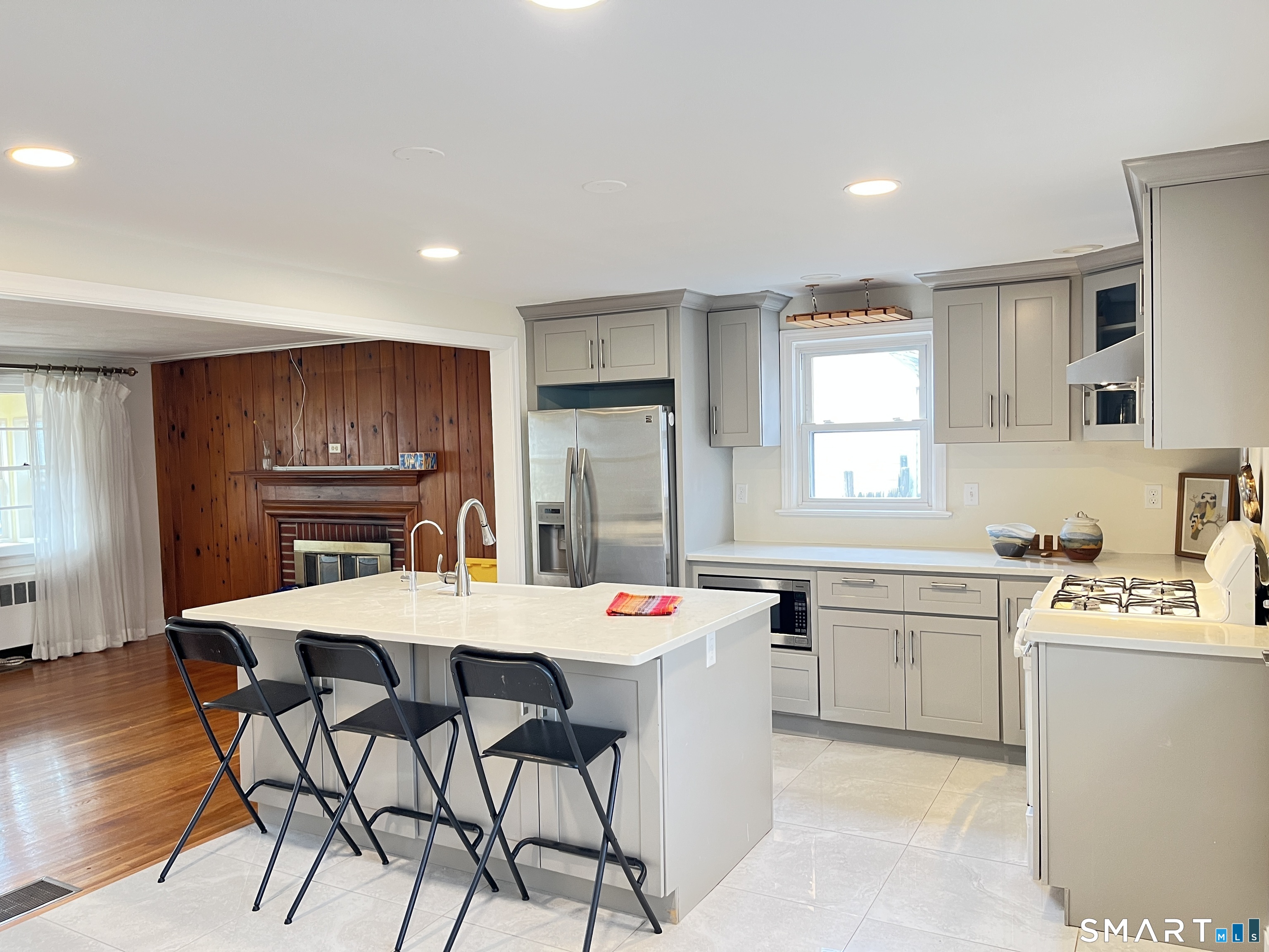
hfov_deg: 67.3
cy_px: 476
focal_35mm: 26
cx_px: 634
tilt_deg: -2.8
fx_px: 953
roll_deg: +0.4
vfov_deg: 53.1
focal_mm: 5.1
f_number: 1.6
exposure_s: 1/40
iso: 200
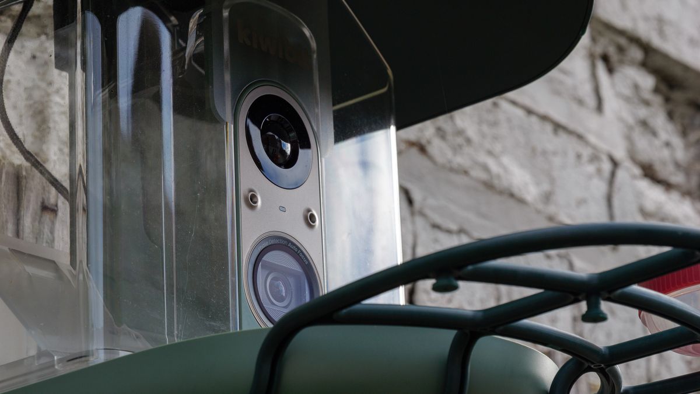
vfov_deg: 8.6
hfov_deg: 15.2
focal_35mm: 142
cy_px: 197
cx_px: 350
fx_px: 2630
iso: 100
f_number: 8
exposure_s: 1/125
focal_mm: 60
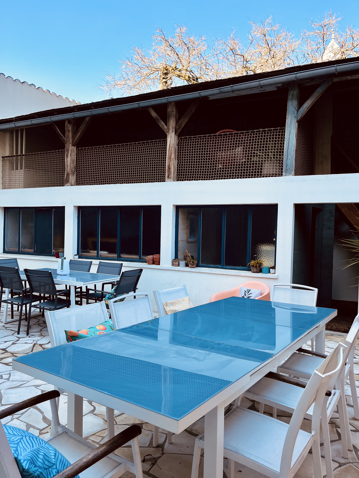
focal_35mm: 26
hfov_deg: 53.1
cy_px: 239
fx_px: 360
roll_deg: -0.9
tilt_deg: -0.4
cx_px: 180
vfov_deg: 67.3
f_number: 1.6
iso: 50
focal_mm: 5.1
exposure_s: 1/639
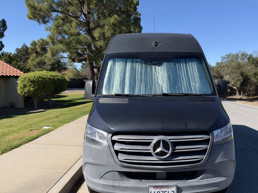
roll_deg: -2.6
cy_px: 106
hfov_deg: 59.6
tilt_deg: -5.8
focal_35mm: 30
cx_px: 152
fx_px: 224
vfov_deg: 46.7
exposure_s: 1/3096
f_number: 1.8
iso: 80
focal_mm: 6.93
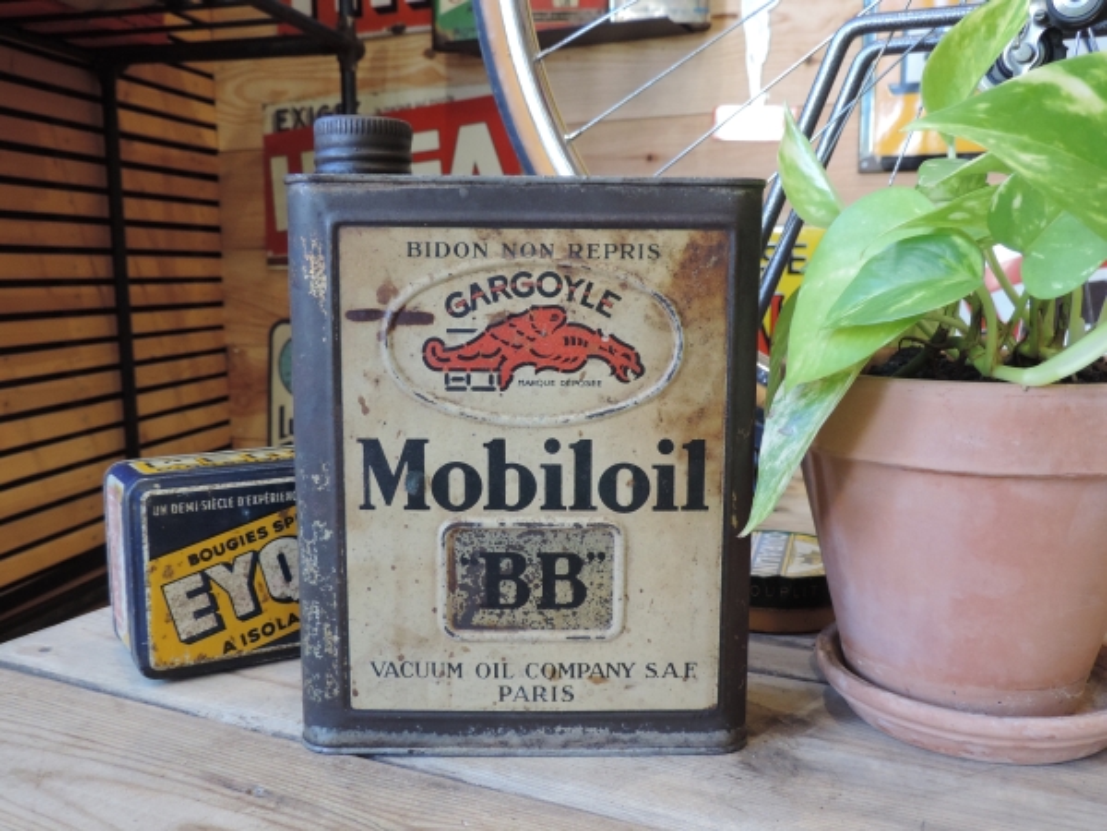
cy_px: 416
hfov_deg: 55.4
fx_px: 1055
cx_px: 554
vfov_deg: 42.9
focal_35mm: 33
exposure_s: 1/25
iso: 400
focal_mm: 5.8
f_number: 3.2
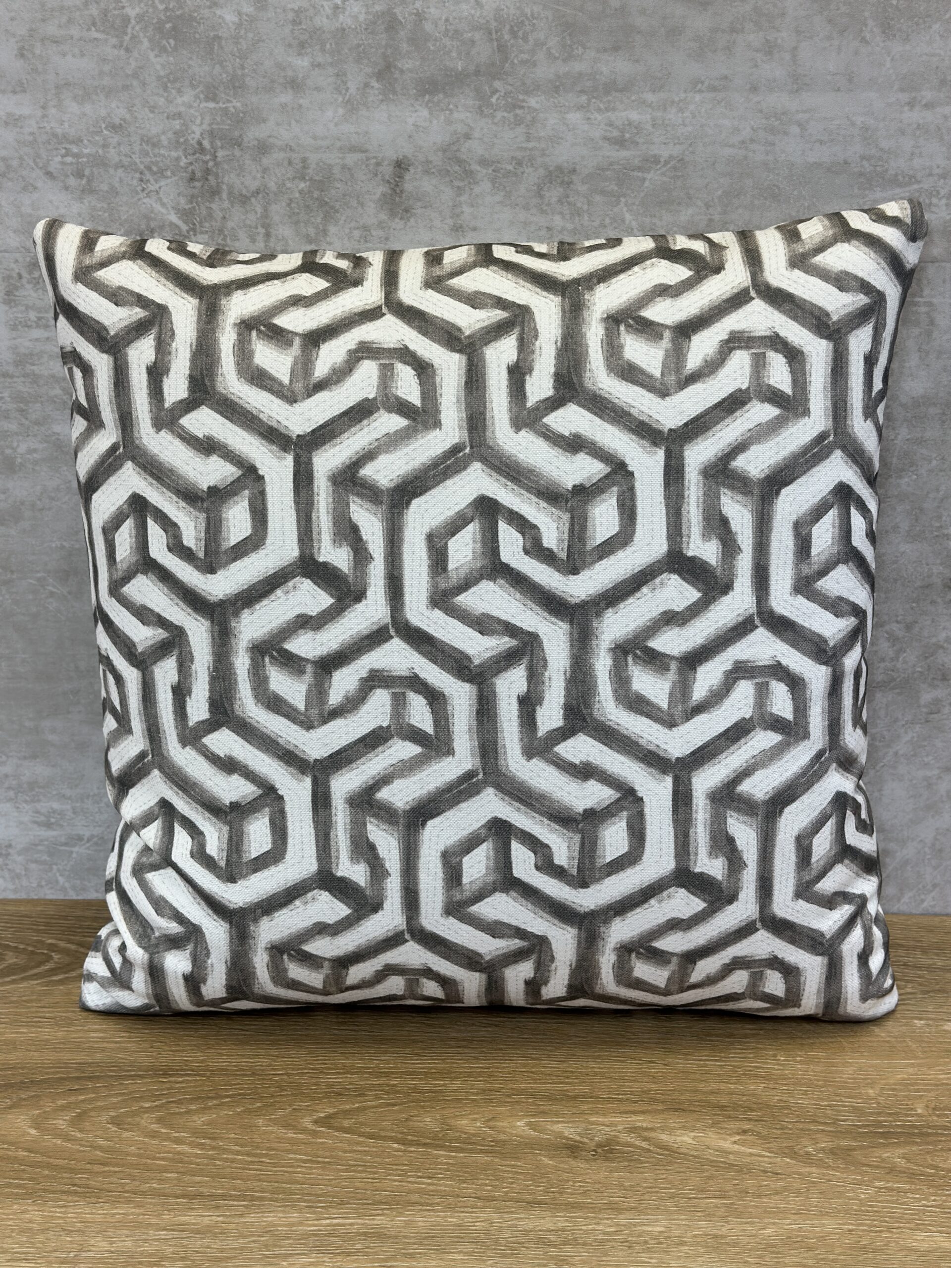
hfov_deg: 30.3
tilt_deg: -18.7
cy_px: 634
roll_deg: -0.3
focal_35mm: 48
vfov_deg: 39.7
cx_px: 476
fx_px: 1758
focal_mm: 6.86
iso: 80
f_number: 1.78
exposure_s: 1/196
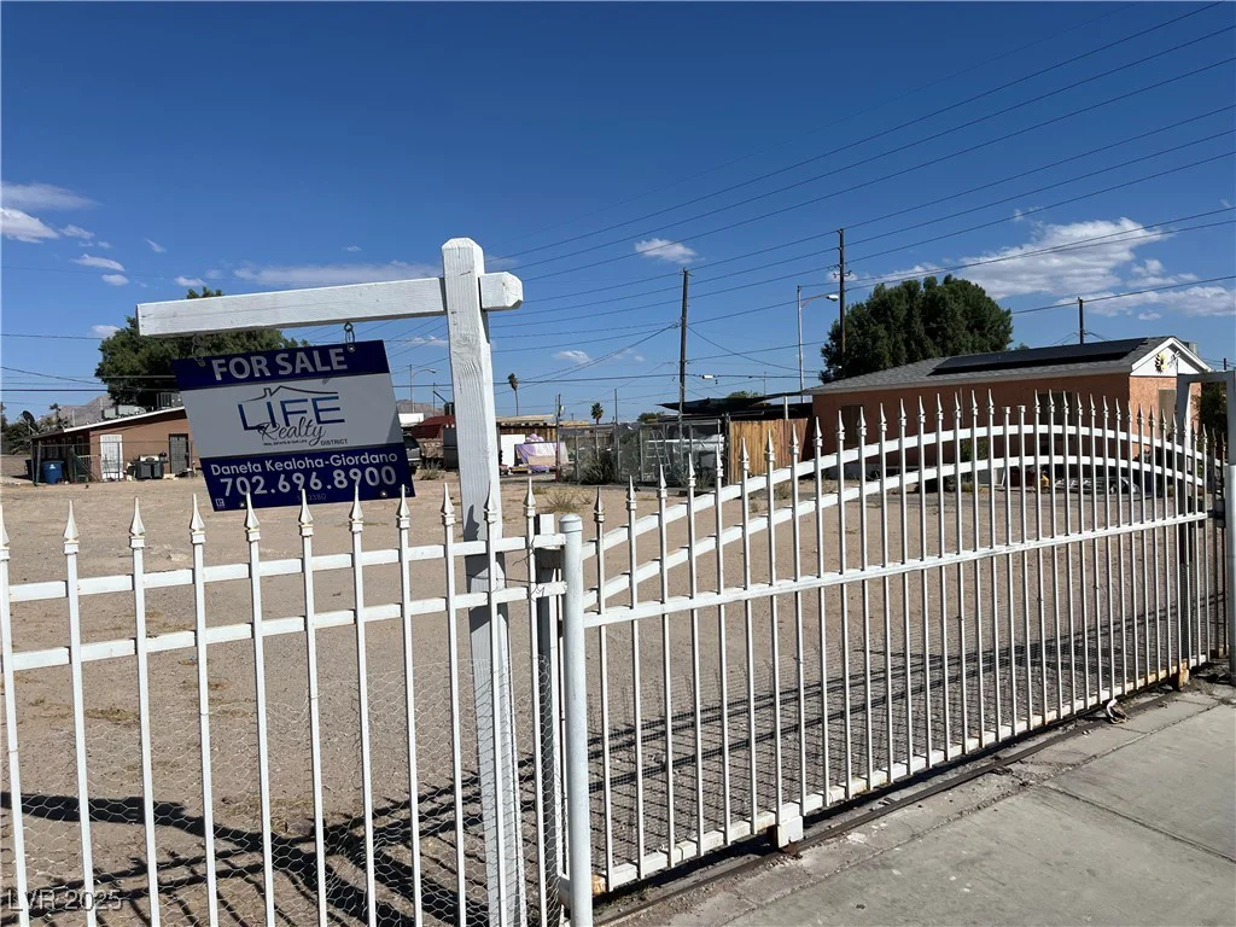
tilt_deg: -0.3
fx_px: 928
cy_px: 464
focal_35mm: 26
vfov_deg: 53.1
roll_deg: +1.9
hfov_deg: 67.3
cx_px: 618
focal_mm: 5.1
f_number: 1.6
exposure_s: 1/9901
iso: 50
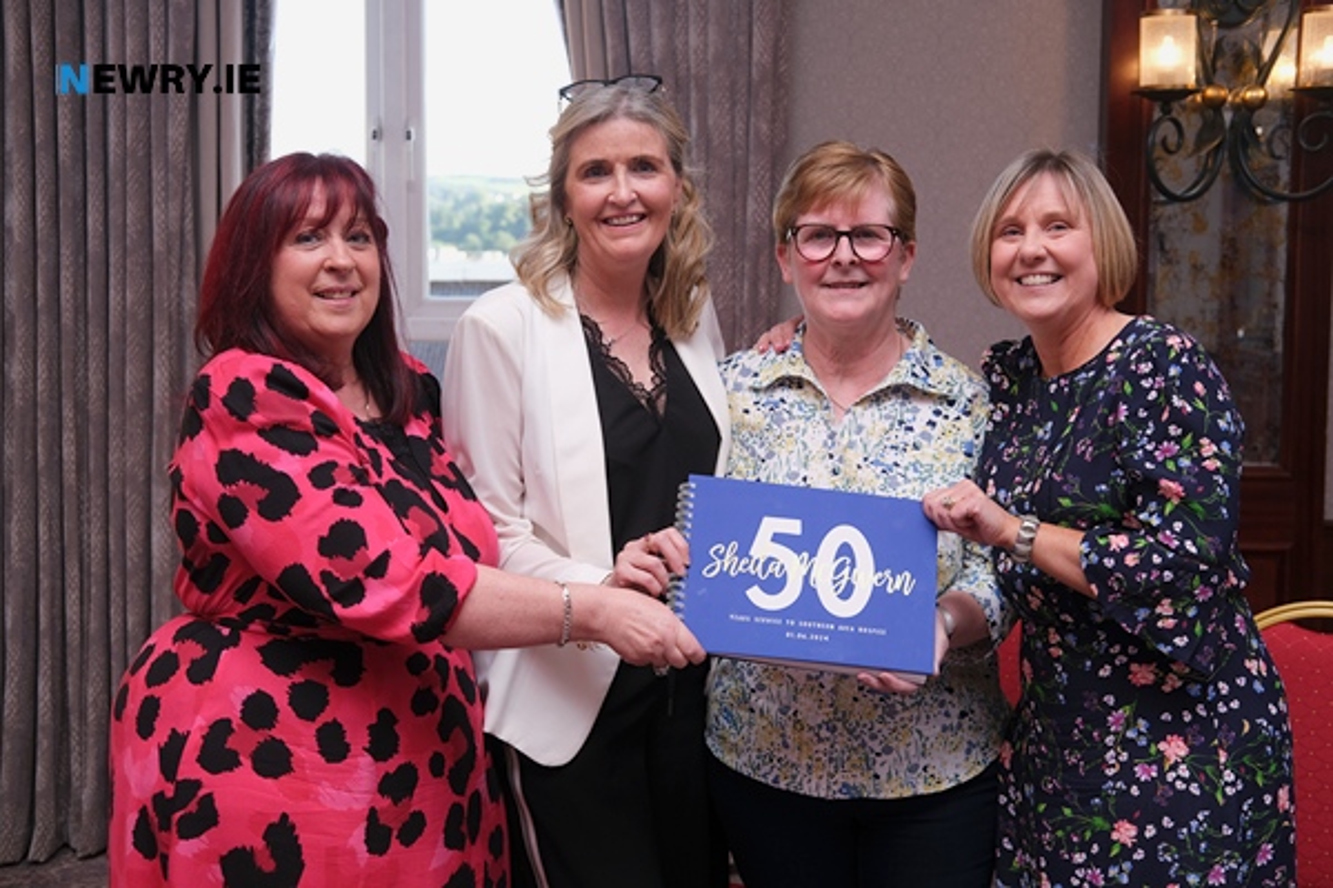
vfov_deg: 25.5
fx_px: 1962
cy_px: 444
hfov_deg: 37.5
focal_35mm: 53
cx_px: 666
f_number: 4.5
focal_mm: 35
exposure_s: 1/125
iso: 400
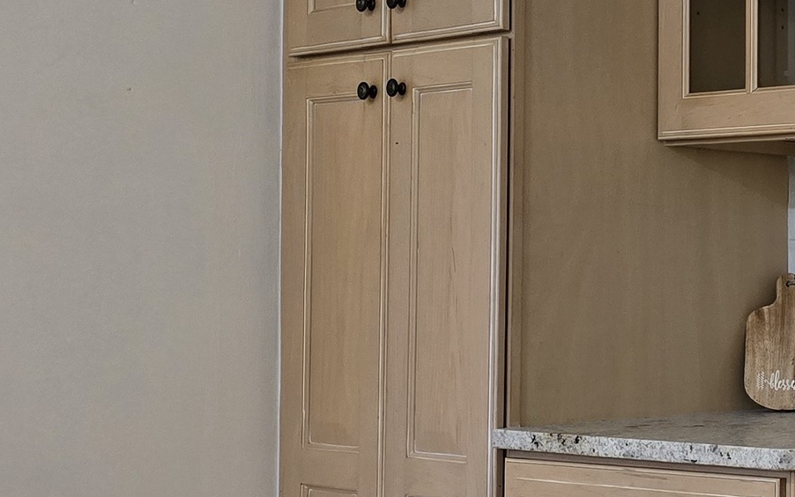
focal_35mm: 83
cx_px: 1040
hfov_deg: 22.3
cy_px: 226
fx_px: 1799
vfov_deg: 15.7
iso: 640
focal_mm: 6.3
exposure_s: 1/120
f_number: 1.7
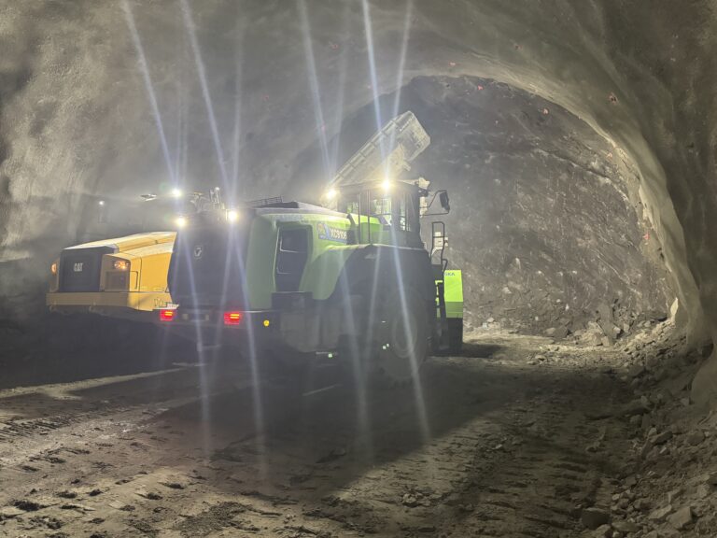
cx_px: 358
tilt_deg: +0.2
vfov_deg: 56.8
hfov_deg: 71.6
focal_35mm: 24
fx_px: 497
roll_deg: -1.5
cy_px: 269
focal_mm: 6.76
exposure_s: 1/46
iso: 800
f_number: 1.78
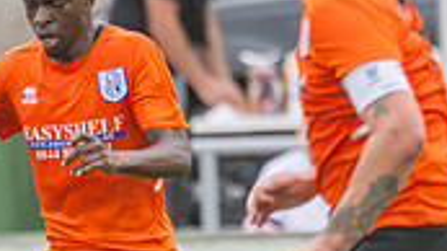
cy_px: 242
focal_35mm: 2756
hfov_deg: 0.8
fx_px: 32641
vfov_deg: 0.4
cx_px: 381
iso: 400
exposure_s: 1/1250
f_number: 2.8
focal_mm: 300
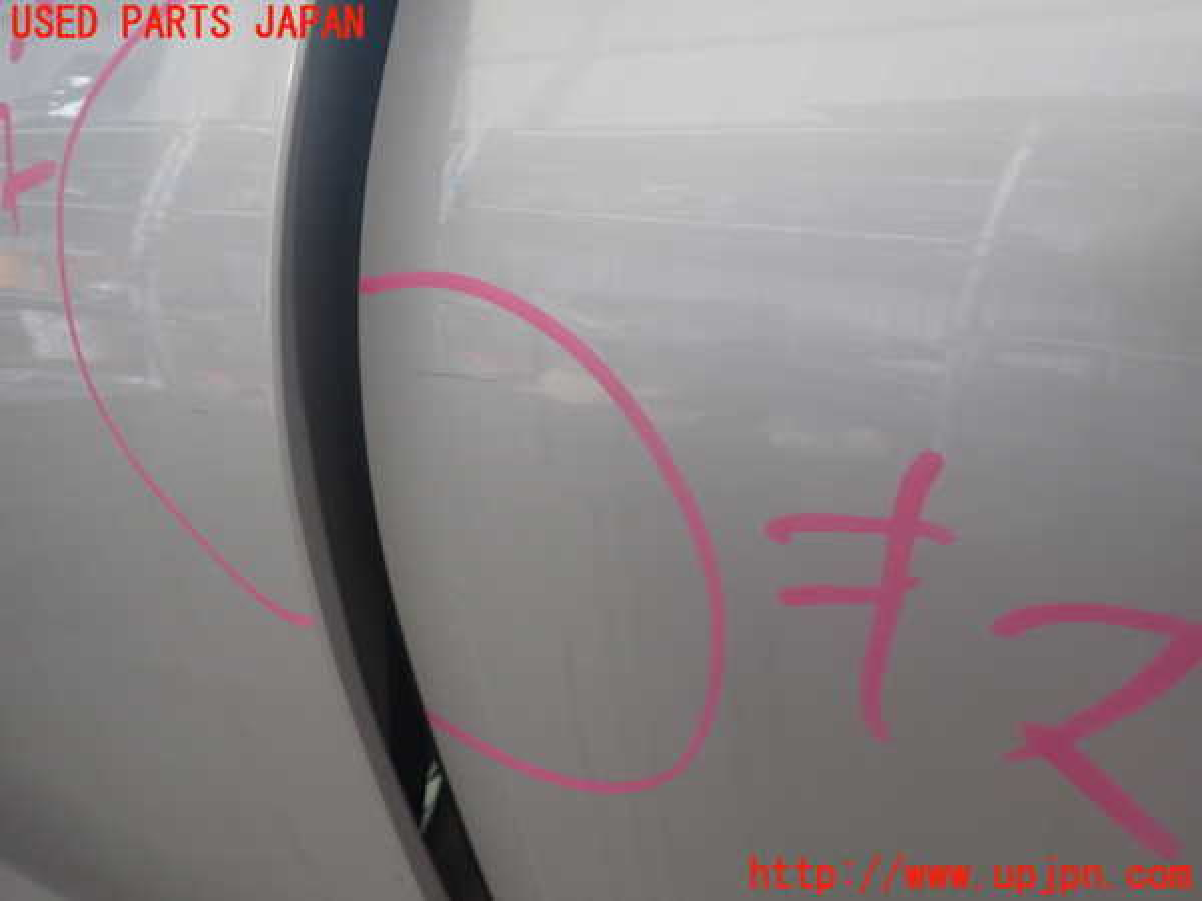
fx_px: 1042
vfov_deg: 46.8
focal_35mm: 30
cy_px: 450
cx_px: 601
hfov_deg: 60.0
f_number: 2.3
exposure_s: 1/30
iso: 250
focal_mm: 5.4
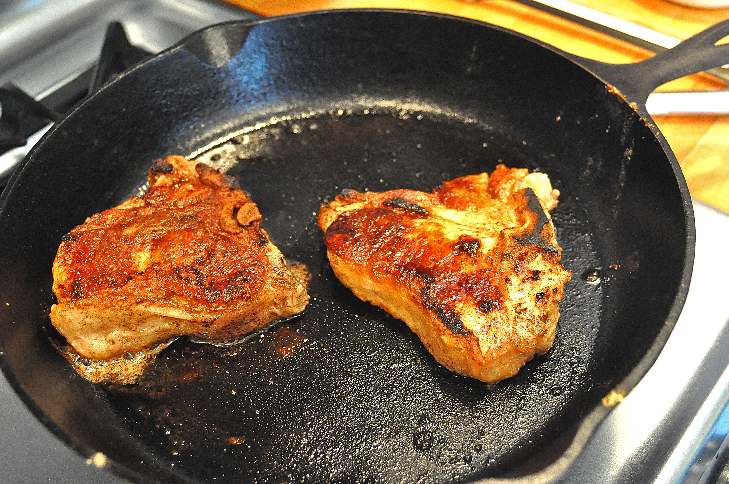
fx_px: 849
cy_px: 242
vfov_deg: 31.8
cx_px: 364
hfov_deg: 46.4
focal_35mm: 42
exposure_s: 1/50
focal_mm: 28
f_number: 3.5
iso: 3200
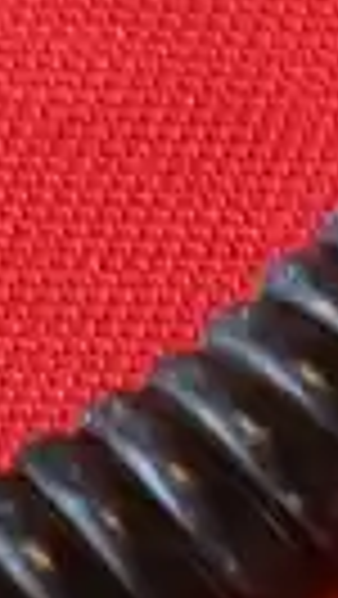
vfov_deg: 7.3
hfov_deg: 4.1
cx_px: 1077
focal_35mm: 287
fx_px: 4564
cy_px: 1061
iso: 64
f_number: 2.4
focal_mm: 4.28
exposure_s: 1/15
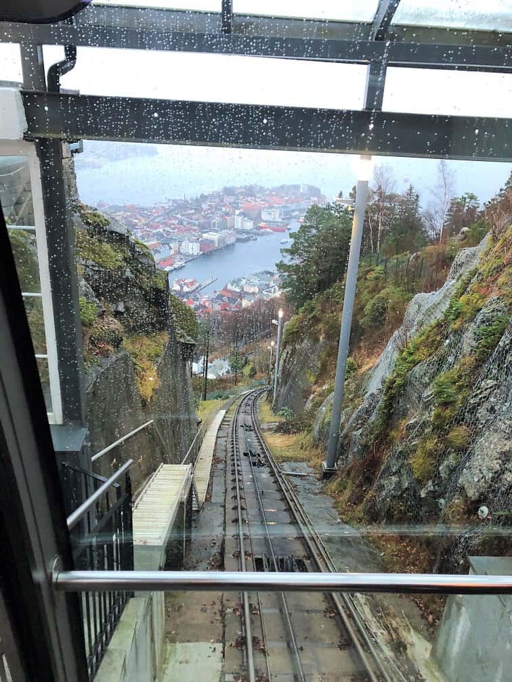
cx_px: 256
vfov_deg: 63.4
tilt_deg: -22.7
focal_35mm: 28
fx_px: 552
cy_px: 341
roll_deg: -3.8
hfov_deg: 49.7
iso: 80
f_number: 1.8
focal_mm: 3.99
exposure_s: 1/17
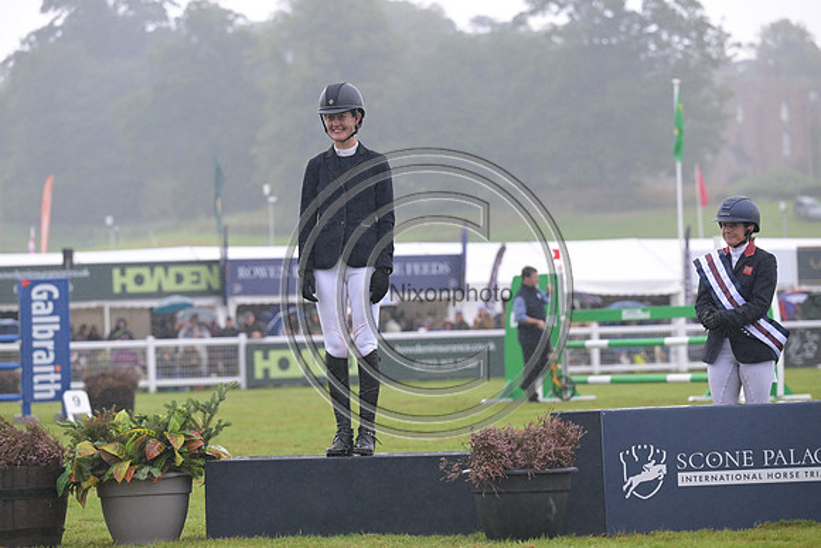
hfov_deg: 13.2
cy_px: 274
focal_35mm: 155
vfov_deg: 8.9
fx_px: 3536
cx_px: 410
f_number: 4.5
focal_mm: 155
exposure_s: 1/1250
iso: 1400
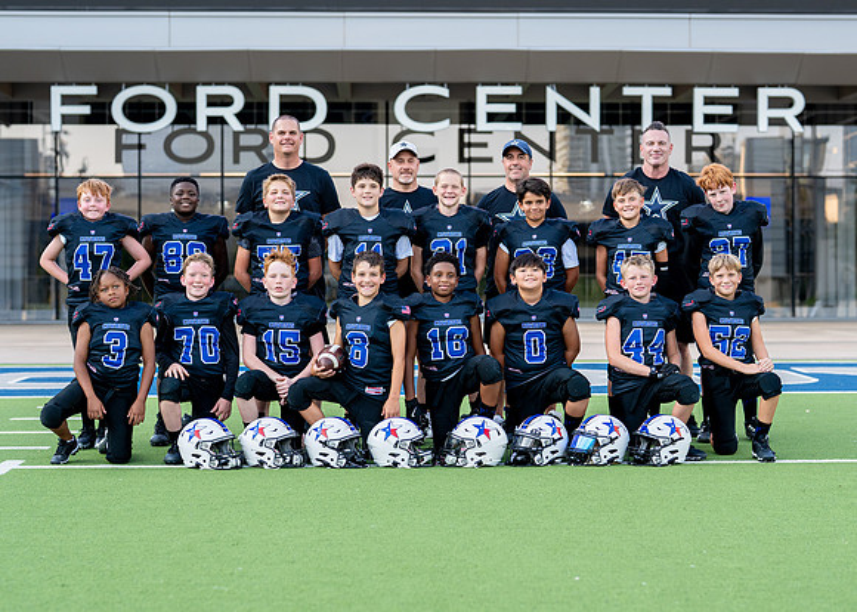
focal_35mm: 71
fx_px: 1726
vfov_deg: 20.1
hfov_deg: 27.9
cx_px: 456
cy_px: 292
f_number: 2
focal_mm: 50
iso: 200
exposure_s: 1/800
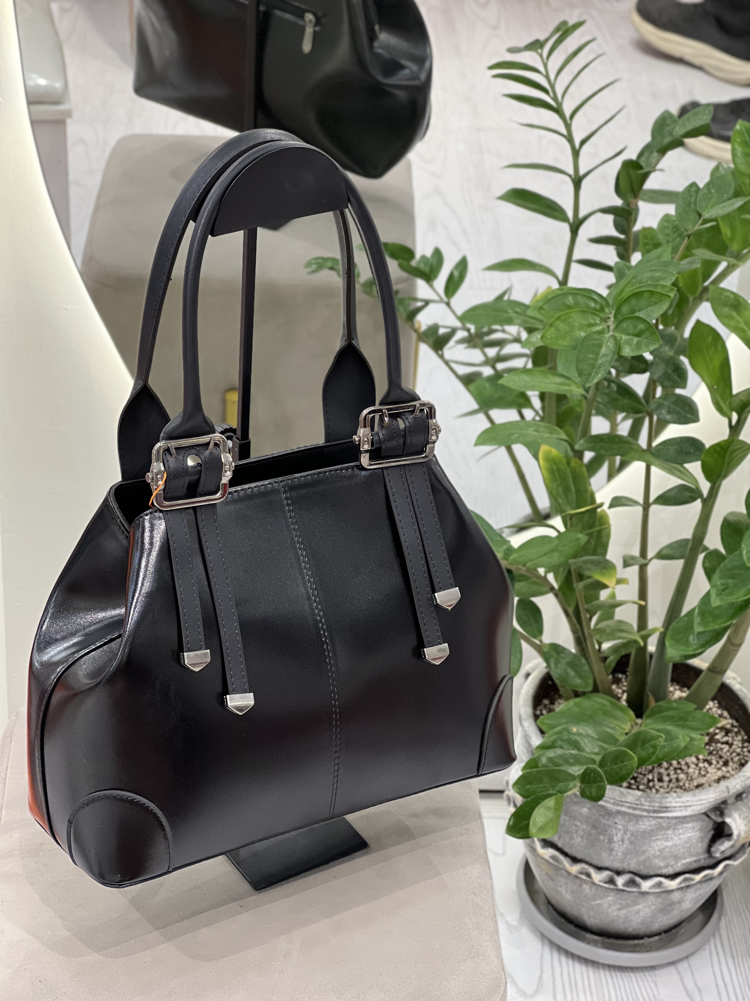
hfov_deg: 19.1
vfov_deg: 25.3
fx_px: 2224
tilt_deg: -32.8
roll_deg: -3.2
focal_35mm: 77
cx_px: 375
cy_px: 500
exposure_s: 1/100
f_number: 2.8
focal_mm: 9
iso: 200
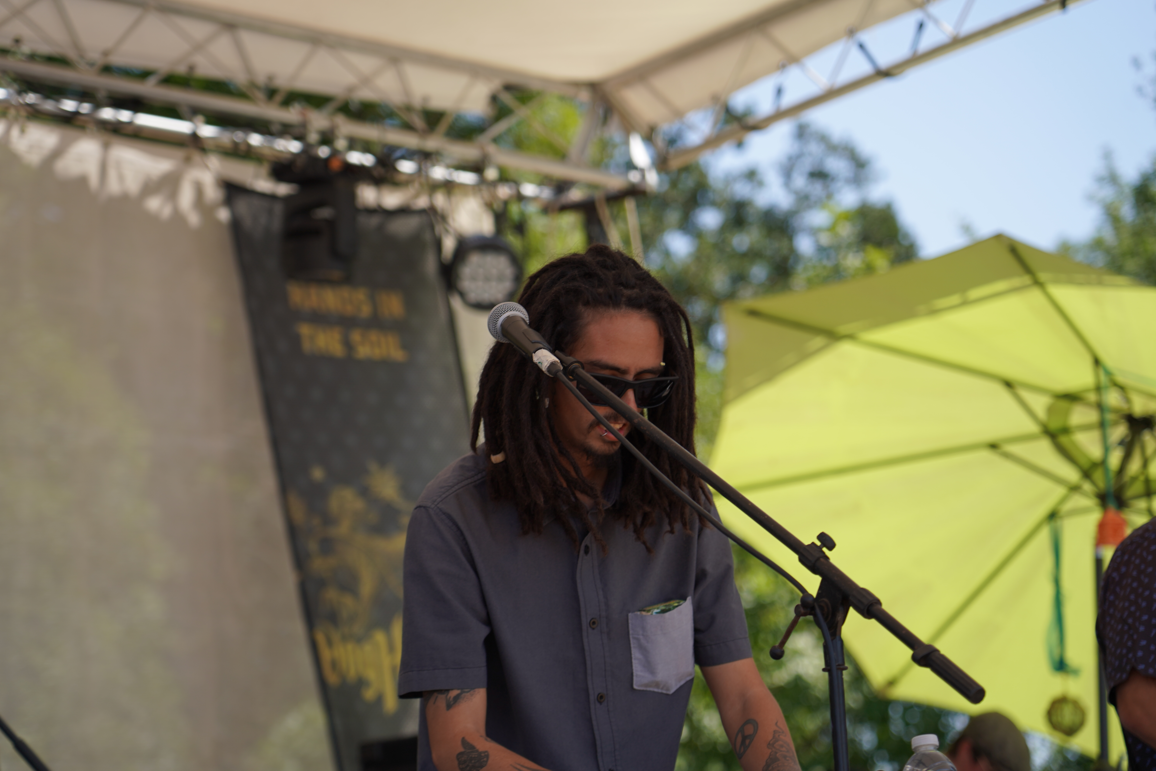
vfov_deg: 13.0
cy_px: 386
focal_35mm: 105
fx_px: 3371
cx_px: 578
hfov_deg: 19.5
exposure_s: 1/400
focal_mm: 105
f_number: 4.5
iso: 100
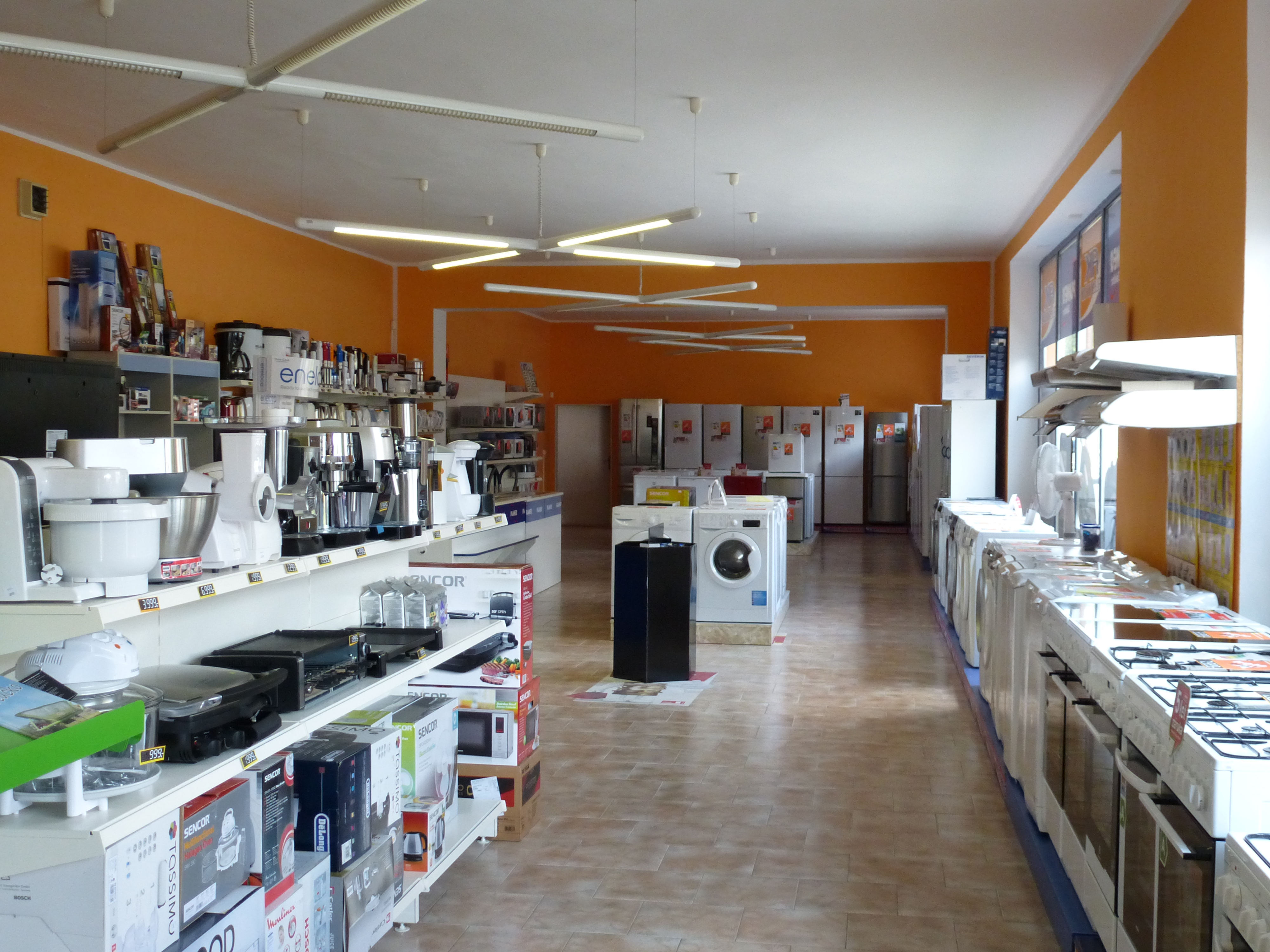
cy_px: 476
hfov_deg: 49.0
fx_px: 1394
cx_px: 635
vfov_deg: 37.7
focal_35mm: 38
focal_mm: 6.8
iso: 400
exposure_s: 1/60
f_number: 3.8
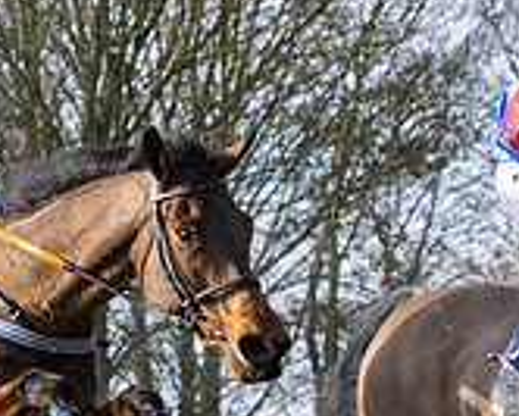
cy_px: 561
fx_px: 5010
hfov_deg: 5.9
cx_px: 542
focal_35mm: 326
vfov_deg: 4.7
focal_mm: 70
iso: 400
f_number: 5
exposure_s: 1/1250
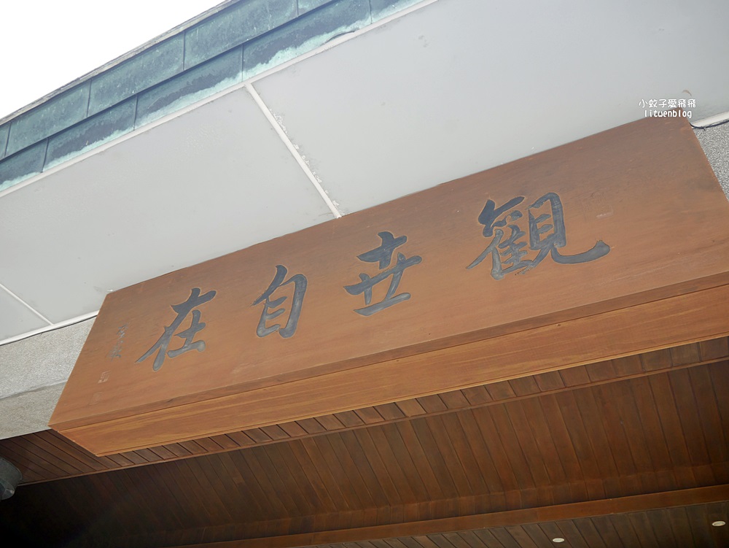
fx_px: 590
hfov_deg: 63.4
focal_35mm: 28
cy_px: 274
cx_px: 364
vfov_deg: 49.8
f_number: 3.5
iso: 200
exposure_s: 1/500
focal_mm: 14
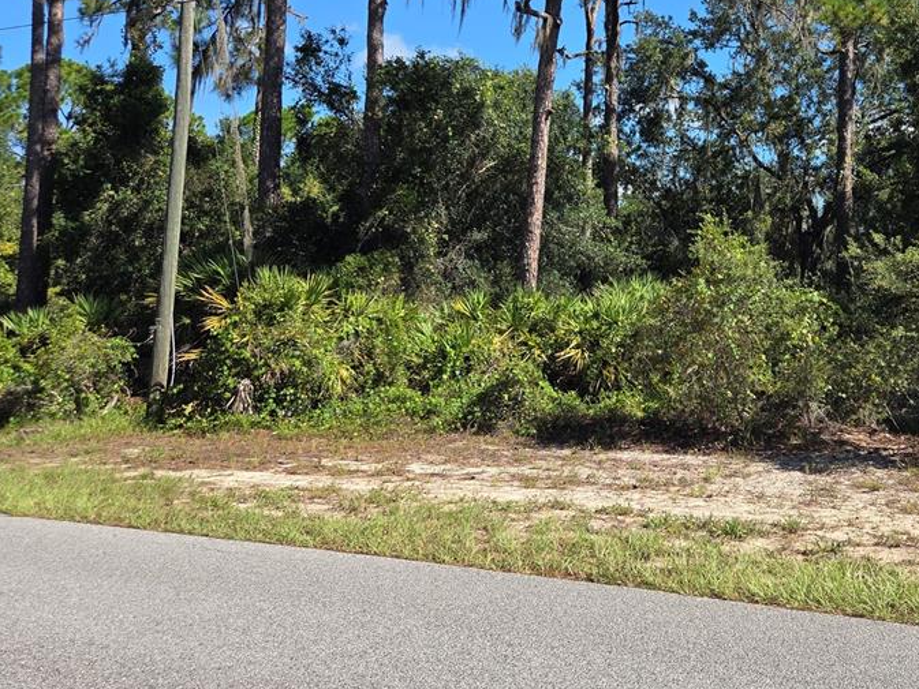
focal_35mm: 35
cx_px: 666
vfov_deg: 39.9
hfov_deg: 50.8
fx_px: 929
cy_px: 201
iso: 80
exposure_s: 1/3034
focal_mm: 5.4
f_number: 1.8
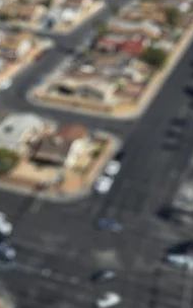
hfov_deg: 15.5
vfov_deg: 21.1
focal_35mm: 82
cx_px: -15
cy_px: -159
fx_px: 690
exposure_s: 1/1142
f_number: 1.7
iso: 12
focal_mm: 6.3
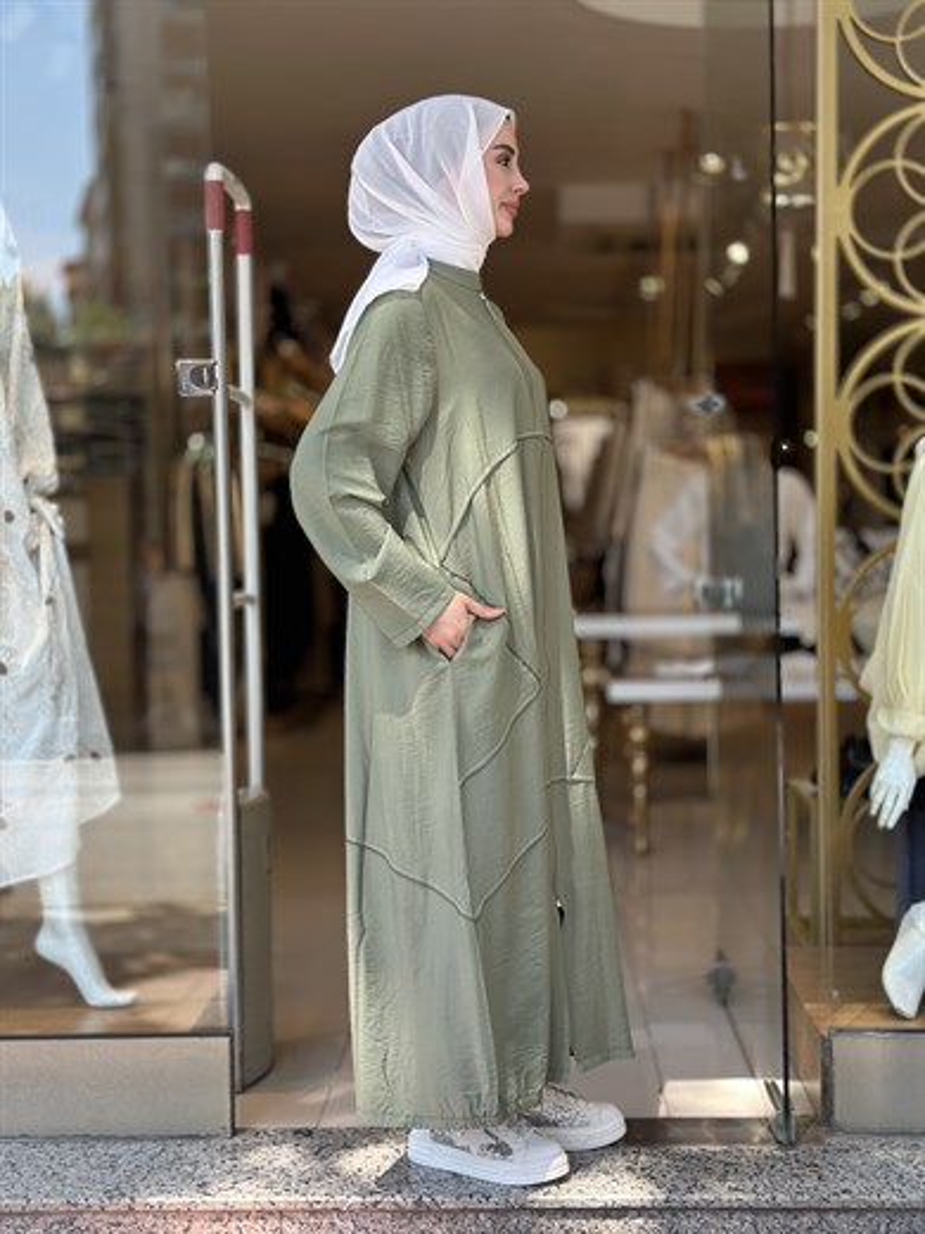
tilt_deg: -2.8
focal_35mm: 48
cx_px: 462
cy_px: 617
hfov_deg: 30.3
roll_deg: -0.4
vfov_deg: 39.7
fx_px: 1710
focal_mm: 6.86
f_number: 1.78
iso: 80
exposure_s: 1/506
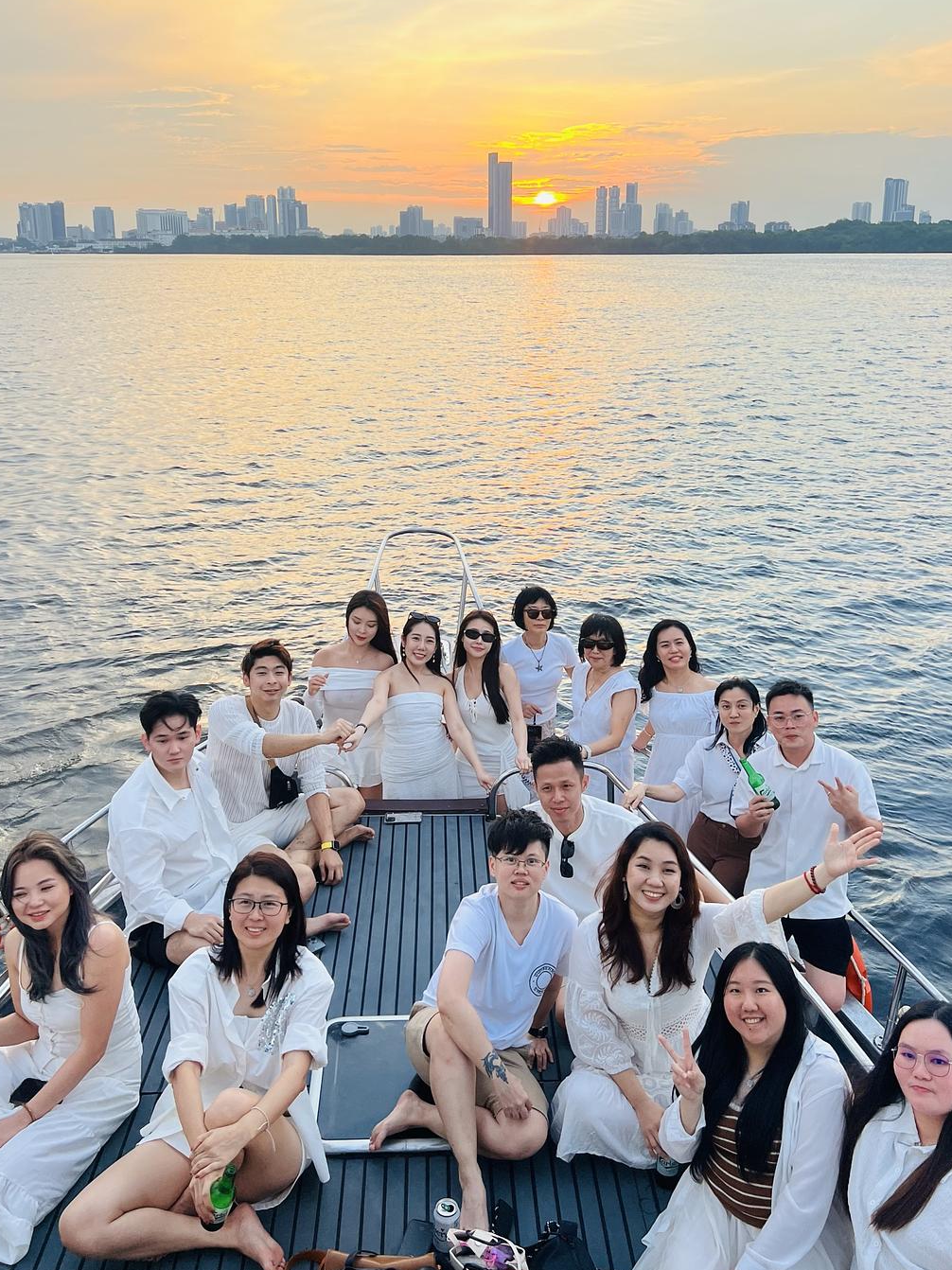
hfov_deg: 45.4
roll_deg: -0.1
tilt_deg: -13.7
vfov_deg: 58.1
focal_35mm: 31
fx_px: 1137
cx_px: 469
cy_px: 535
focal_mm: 5.7
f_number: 1.5
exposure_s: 1/389
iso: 50
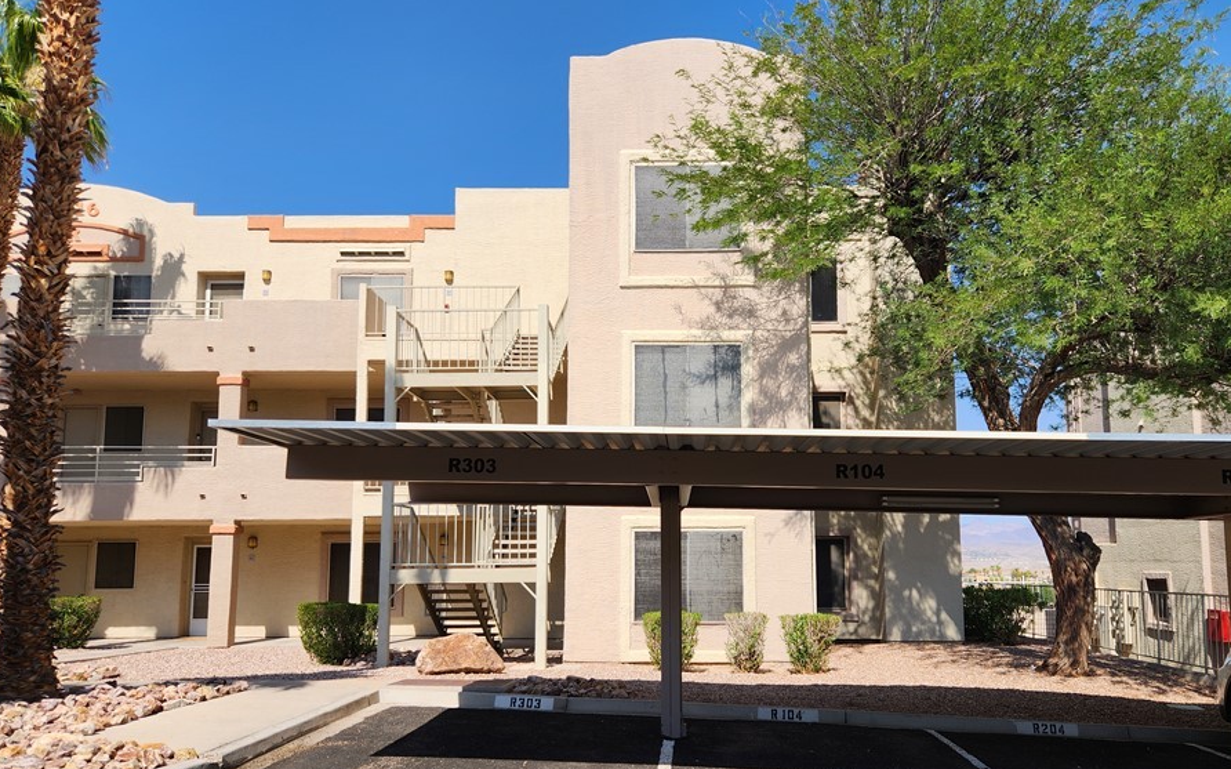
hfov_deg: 66.4
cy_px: 458
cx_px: 669
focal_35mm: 28
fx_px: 939
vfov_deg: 44.3
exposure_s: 1/1775
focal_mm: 5.4
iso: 20
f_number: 1.8
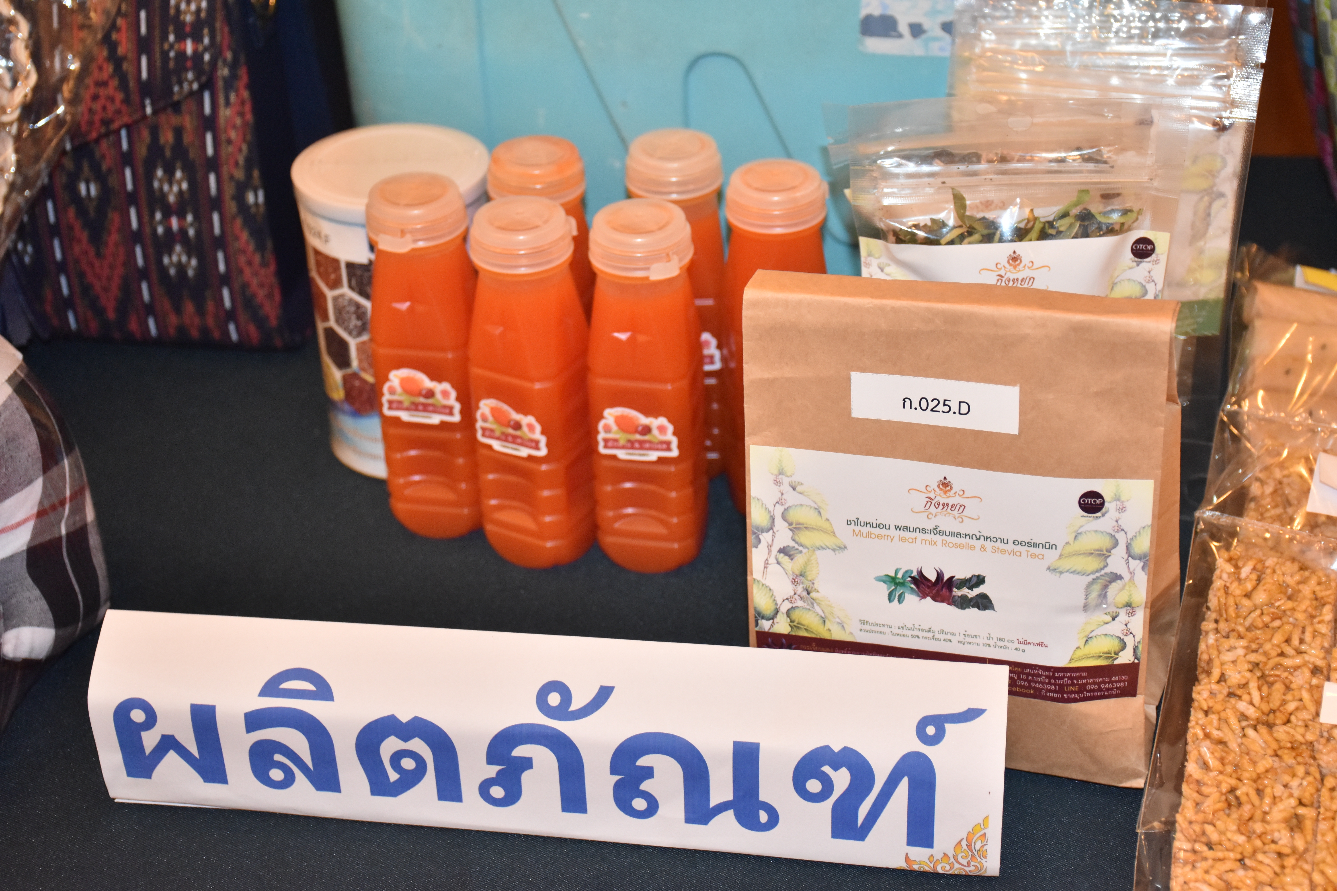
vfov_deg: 21.6
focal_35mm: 63
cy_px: 446
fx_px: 2340
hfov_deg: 31.9
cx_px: 668
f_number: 5.6
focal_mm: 42
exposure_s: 1/80
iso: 1250
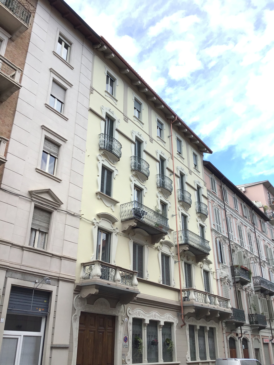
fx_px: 327
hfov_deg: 45.4
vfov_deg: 58.4
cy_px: 182
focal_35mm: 31
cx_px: 137
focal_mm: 3.3
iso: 25
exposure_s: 1/218
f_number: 2.4
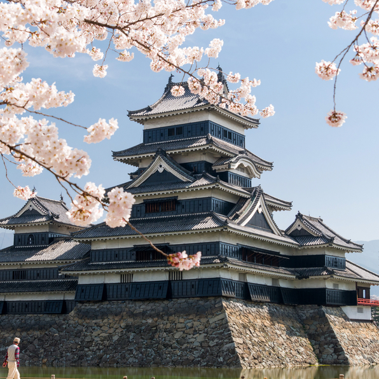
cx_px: 160
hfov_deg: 24.3
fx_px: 879
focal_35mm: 71
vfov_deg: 24.3
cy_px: 189
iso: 200
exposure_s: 1/160
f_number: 8
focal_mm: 30
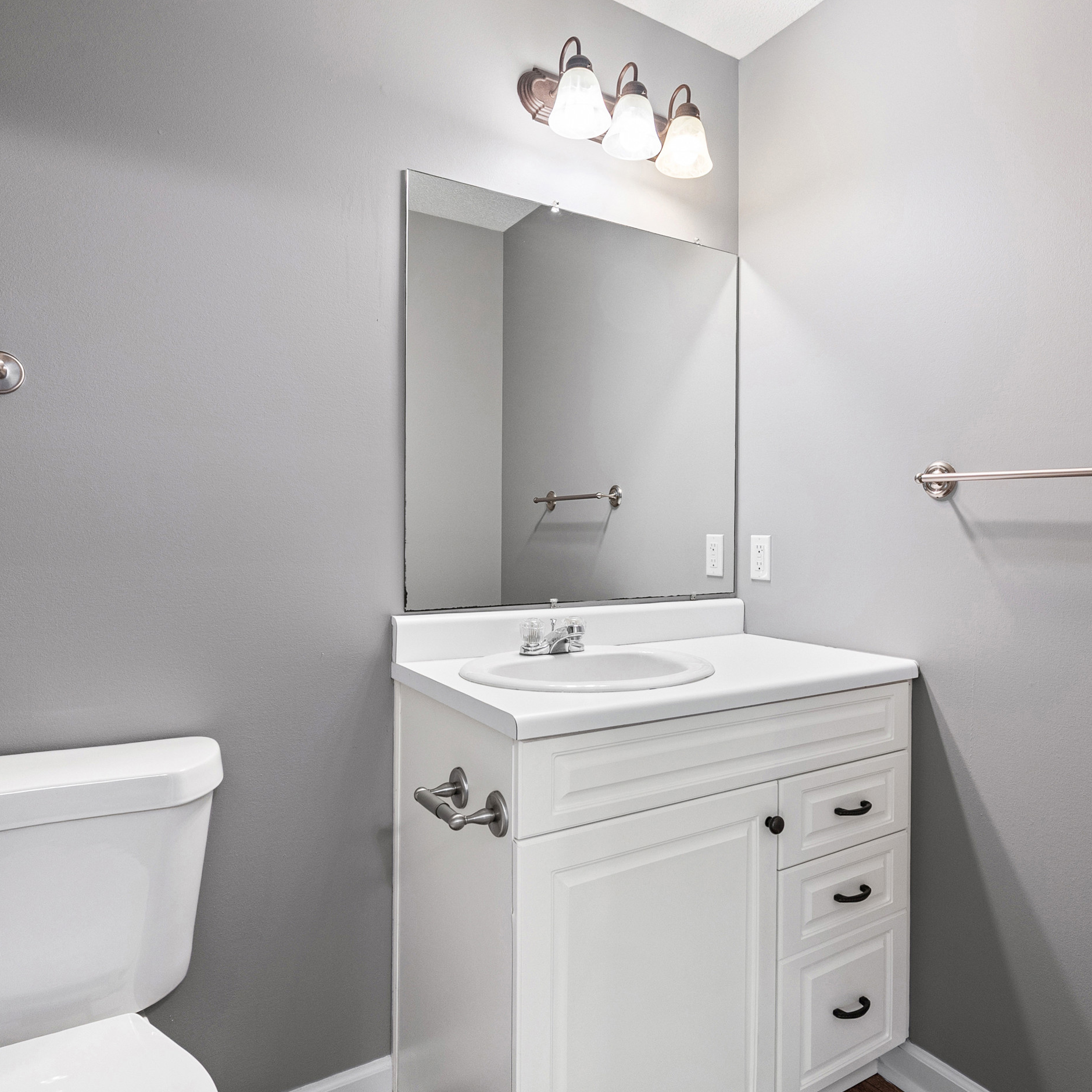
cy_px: 538
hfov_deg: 71.9
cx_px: 603
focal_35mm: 21
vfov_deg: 72.1
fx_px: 749
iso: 800
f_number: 9
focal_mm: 16
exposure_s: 1/6
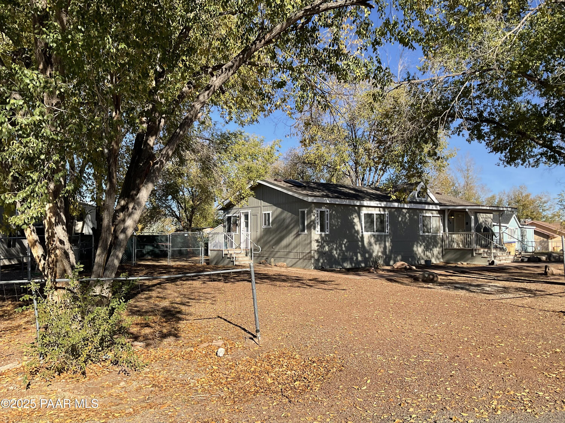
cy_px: 212
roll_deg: -0.2
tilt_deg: +2.4
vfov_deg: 48.2
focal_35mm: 29
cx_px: 282
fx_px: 473
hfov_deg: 61.7
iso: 16
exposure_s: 1/1250
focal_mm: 3
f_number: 1.8
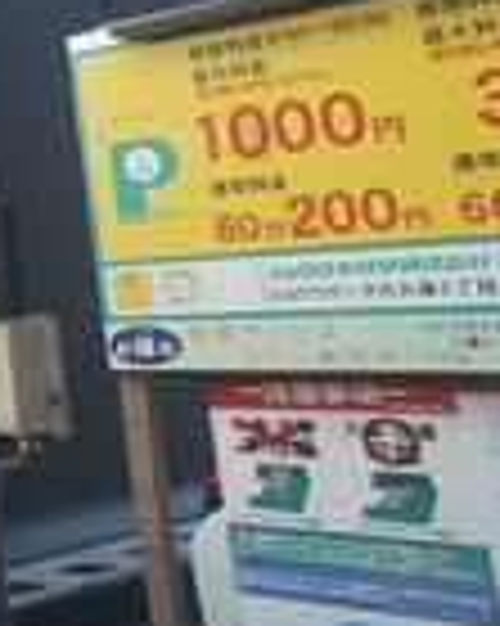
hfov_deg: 15.1
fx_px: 1500
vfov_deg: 23.0
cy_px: 72
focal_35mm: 81
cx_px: -523
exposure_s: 1/125
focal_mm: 16
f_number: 5.6
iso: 200
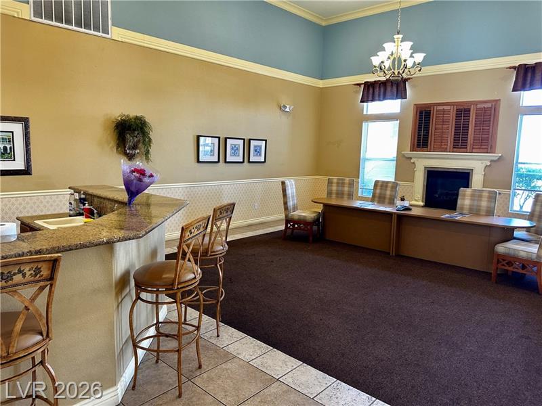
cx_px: 271
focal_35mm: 24
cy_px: 203
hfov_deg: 71.6
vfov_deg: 56.8
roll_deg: -2.5
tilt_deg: -8.0
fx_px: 376
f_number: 1.78
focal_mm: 6.86
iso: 200
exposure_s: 1/60
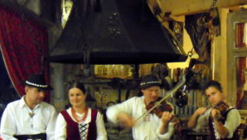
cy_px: 154
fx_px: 491
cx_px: 206
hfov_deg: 27.5
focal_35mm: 75
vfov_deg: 15.7
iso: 1600
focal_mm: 7.3
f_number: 3.2
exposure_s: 1/5
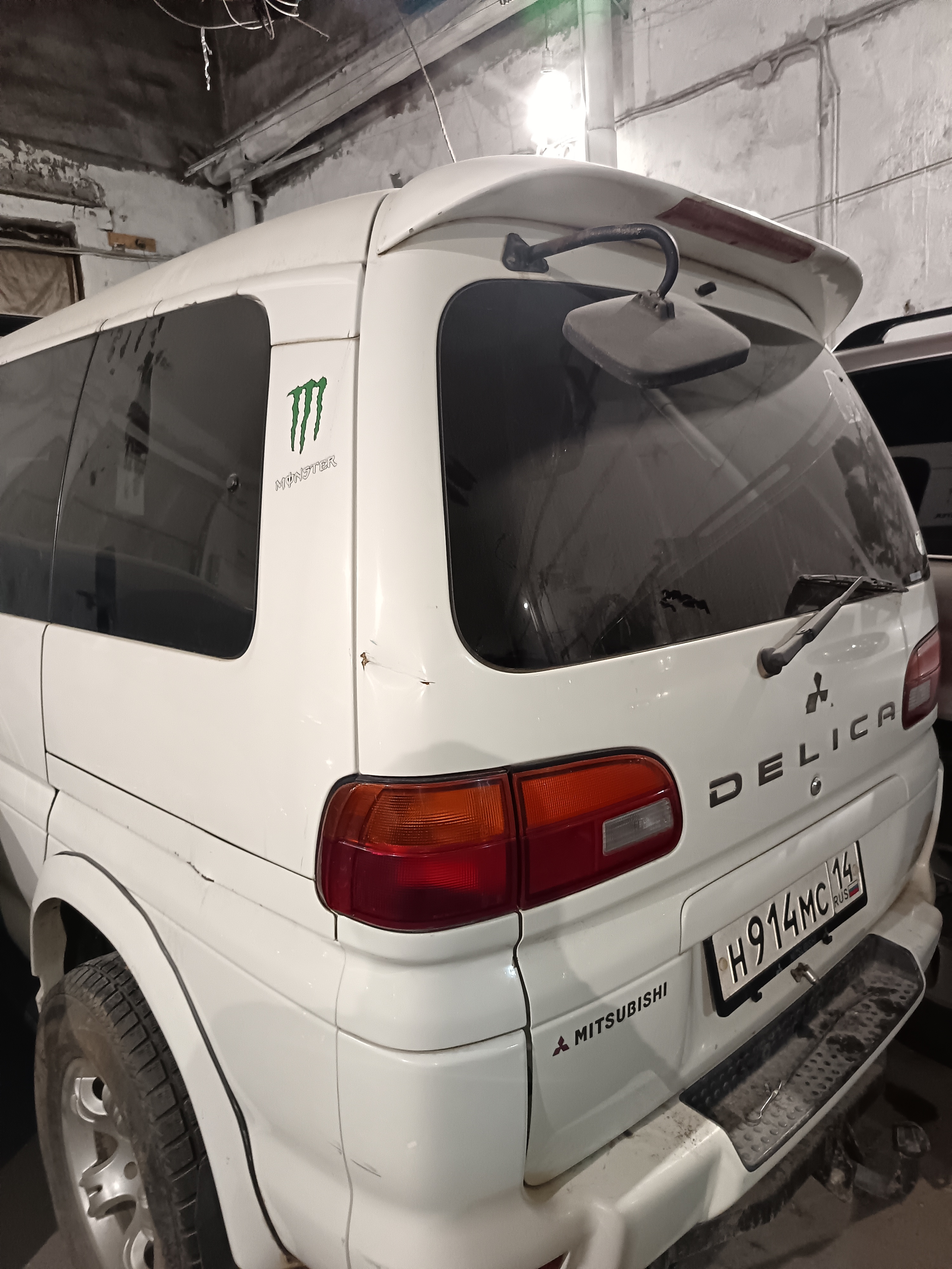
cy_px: 634
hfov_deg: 56.8
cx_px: 476
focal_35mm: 24
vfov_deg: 71.6
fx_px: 880
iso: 2934
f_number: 1.75
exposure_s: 1/33.3
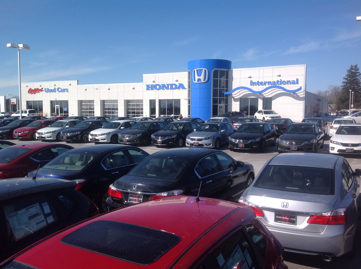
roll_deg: -1.5
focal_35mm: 35
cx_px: 180
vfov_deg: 40.6
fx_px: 364
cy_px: 134
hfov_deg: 52.7
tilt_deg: -5.7
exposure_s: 1/2747
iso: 50
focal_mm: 4.28
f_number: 2.4
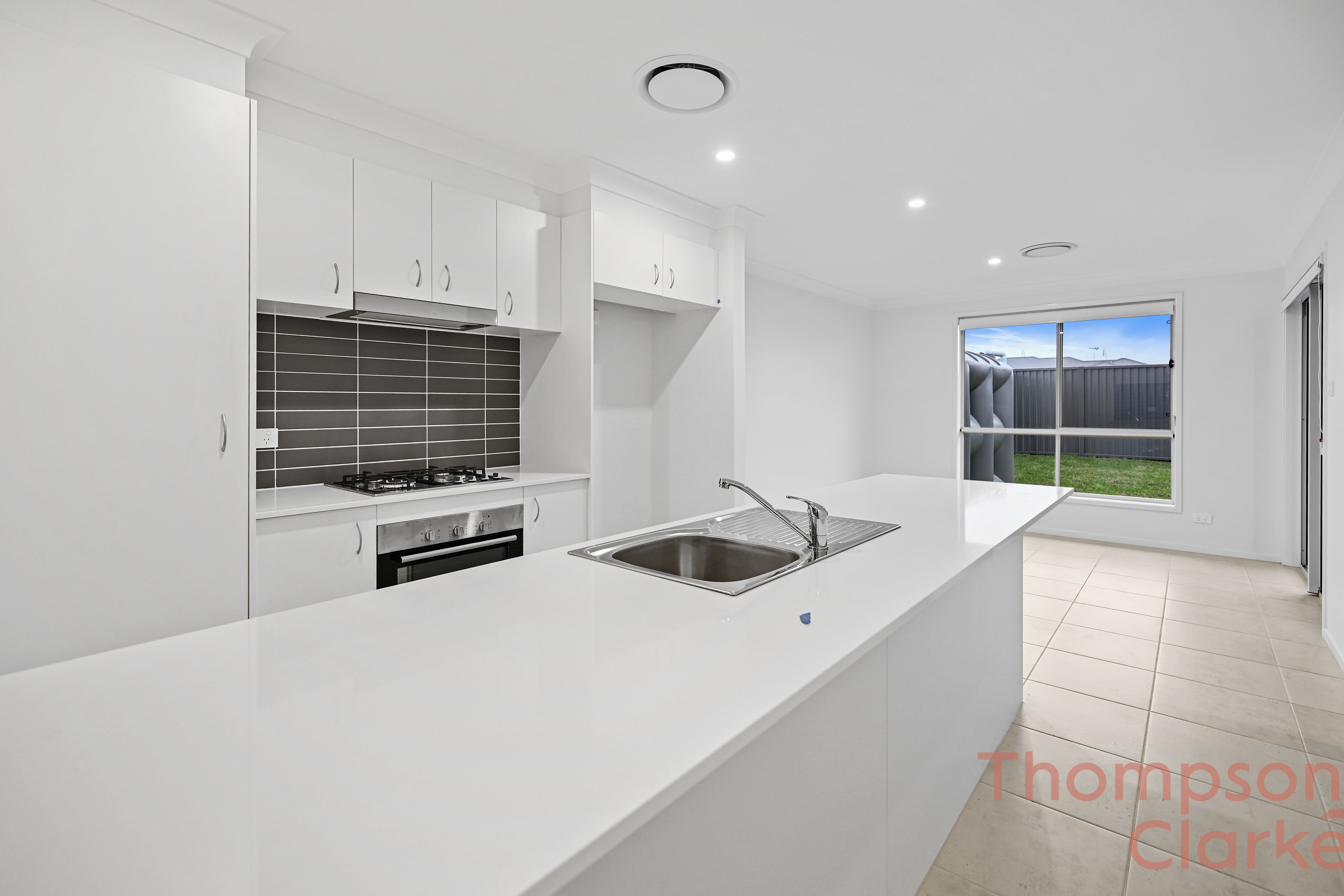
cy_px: 449
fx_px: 560
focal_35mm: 15
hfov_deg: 100.2
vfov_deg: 77.3
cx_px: 716
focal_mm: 14
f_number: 4
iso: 100
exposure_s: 1/8
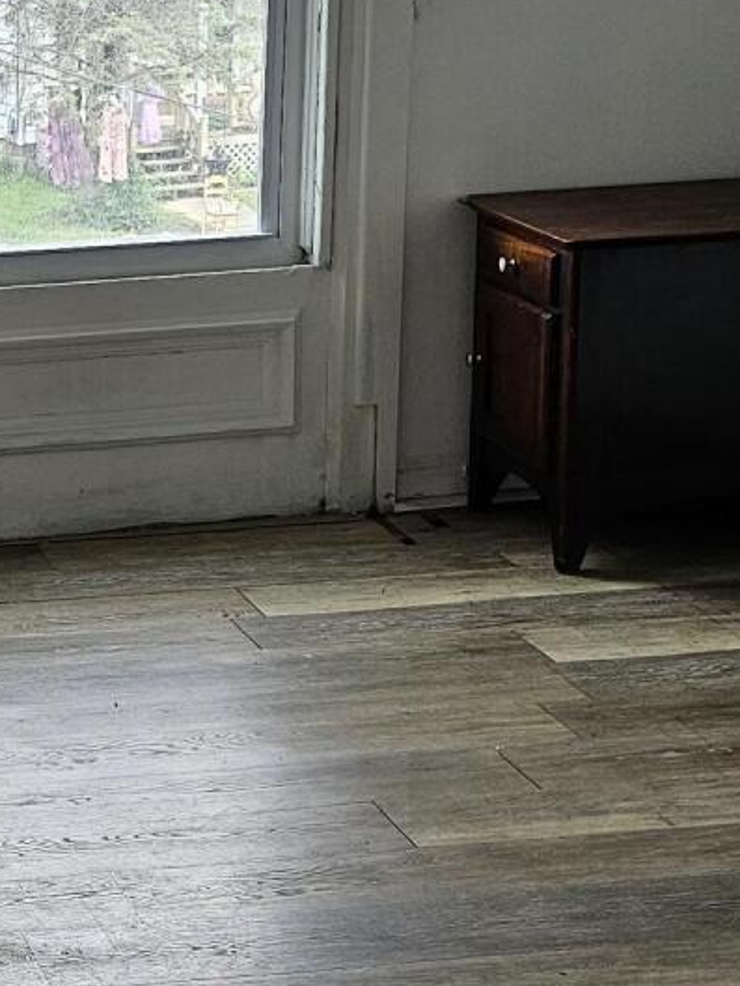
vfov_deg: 22.5
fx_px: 2479
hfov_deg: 15.4
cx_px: -432
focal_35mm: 87
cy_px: 436
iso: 80
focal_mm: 6.3
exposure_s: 1/180
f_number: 1.7
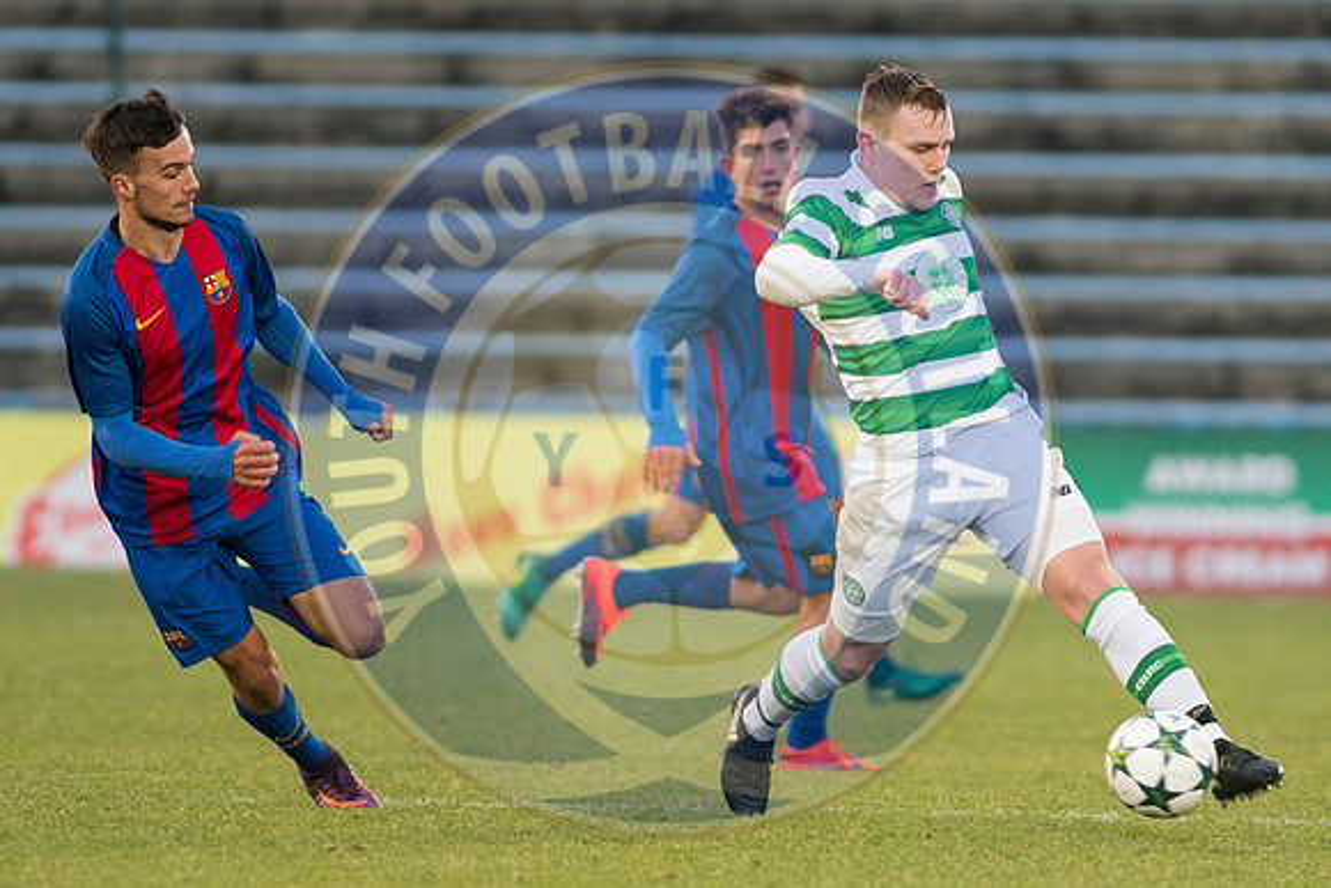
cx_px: 666
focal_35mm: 450
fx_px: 16641
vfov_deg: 3.1
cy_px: 444
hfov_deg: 4.6
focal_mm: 300
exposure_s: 1/1000
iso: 1100
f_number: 2.8
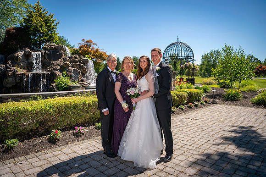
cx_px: 133
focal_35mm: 27
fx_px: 199
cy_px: 88
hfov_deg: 67.4
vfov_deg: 47.9
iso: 100
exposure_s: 1/2500
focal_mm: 27
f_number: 3.2
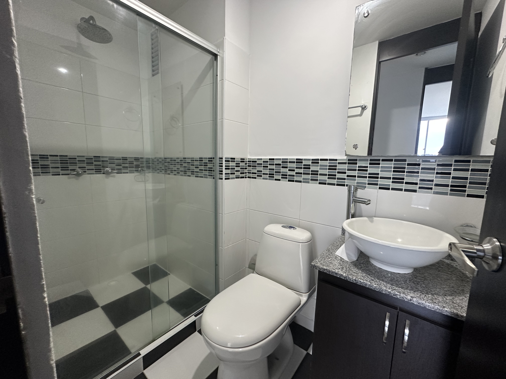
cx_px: 253
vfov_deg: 85.7
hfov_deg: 102.1
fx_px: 205
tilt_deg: -7.3
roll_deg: -0.1
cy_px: 190
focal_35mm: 14
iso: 250
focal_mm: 2.22
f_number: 2.2
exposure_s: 1/60
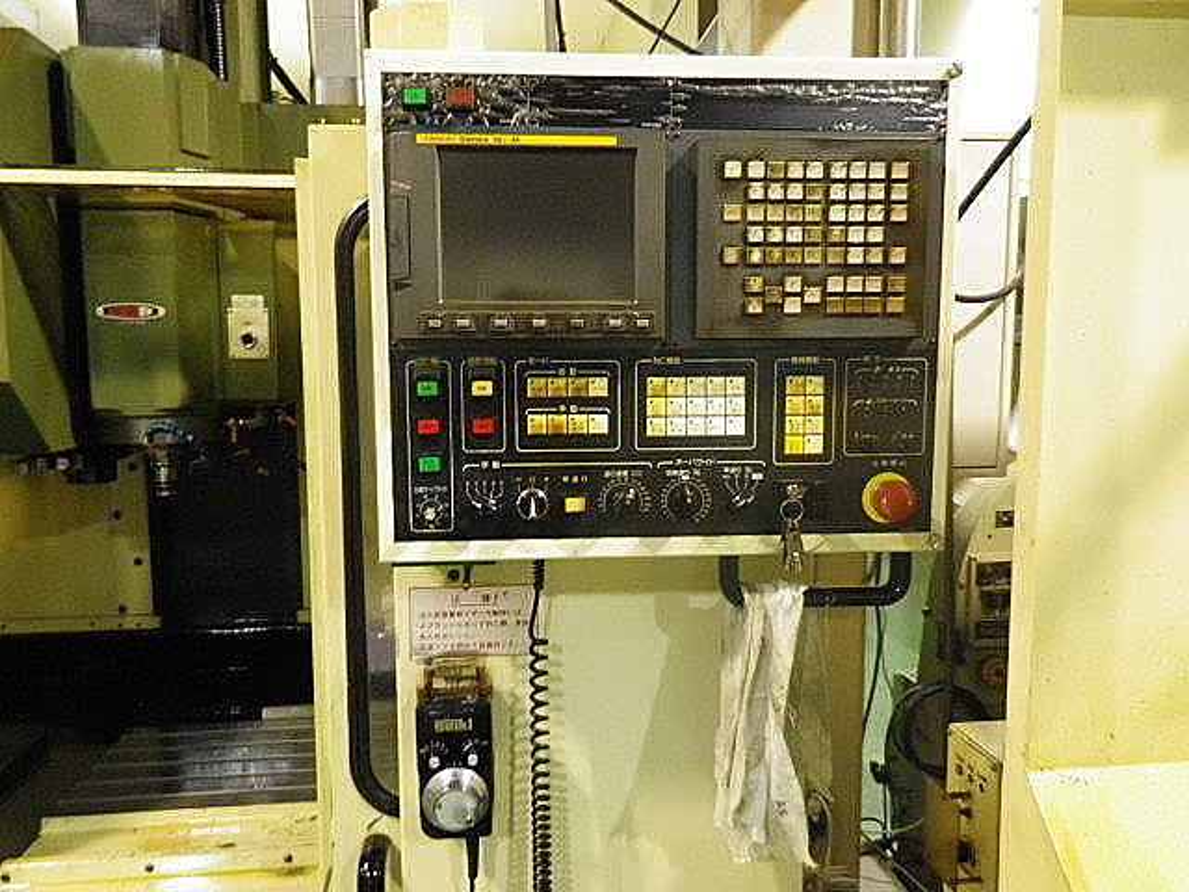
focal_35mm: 25
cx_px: 594
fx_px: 859
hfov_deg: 69.4
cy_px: 446
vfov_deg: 54.9
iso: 500
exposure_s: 1/15
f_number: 3.5
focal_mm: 4.5
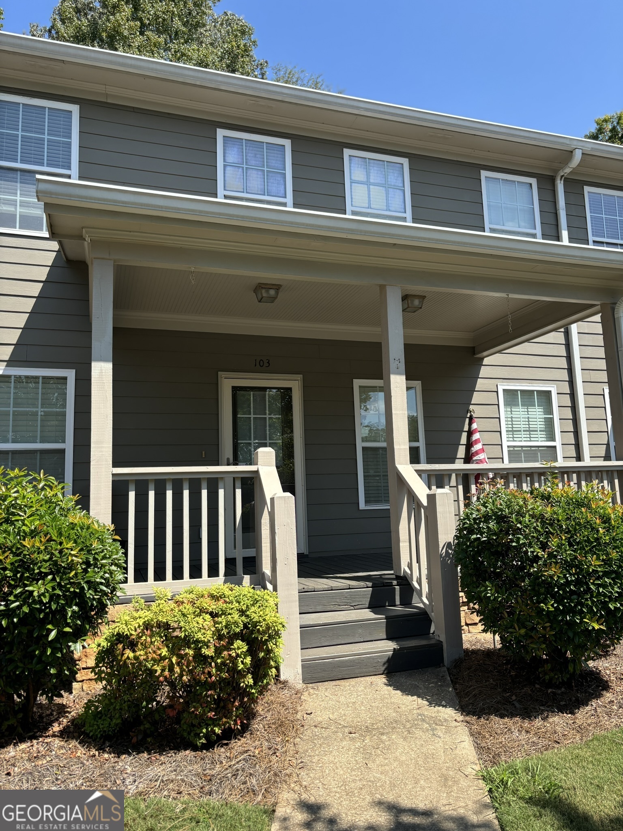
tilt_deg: +7.8
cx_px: 312
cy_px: 416
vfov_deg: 67.3
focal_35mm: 26
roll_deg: +1.4
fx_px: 624
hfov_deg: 53.1
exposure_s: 1/1616
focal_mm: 5.96
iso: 50
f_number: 1.6
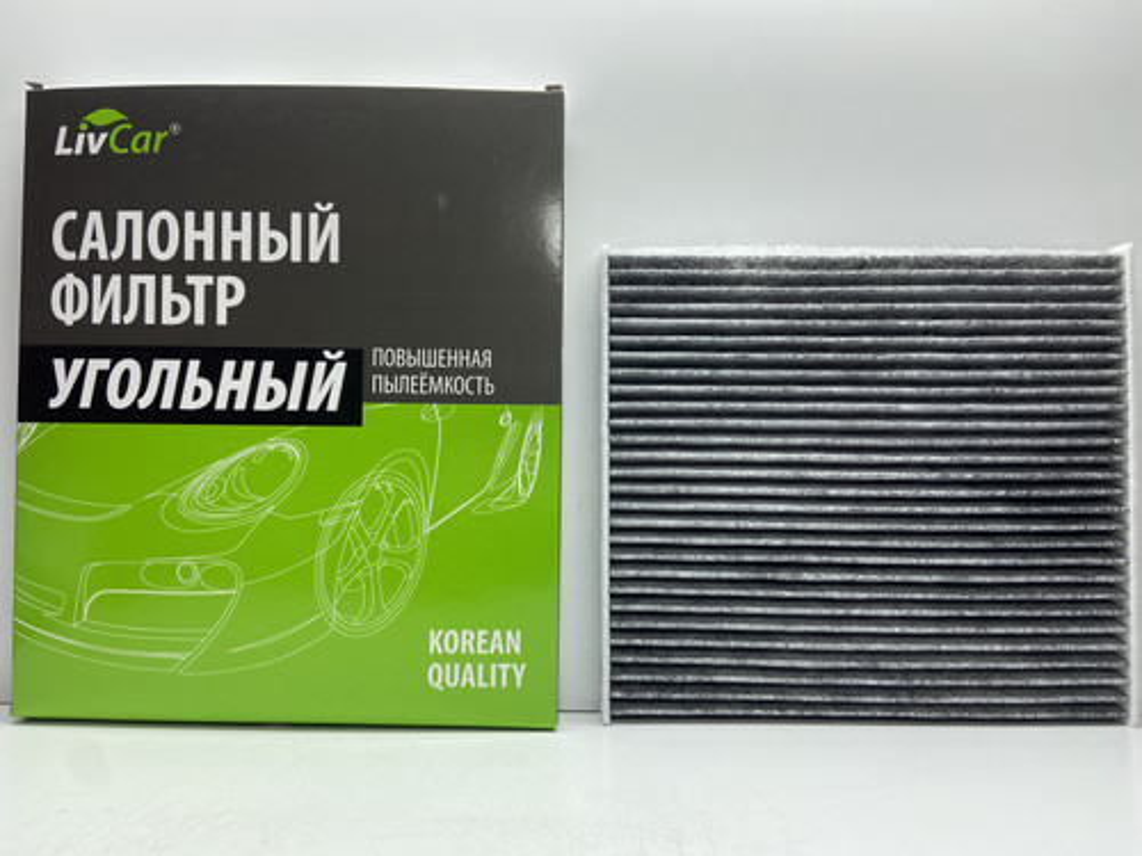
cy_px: 428
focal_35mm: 26
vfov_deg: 53.1
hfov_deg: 67.3
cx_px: 571
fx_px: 858
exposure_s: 1/381
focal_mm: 4.25
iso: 32
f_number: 1.8
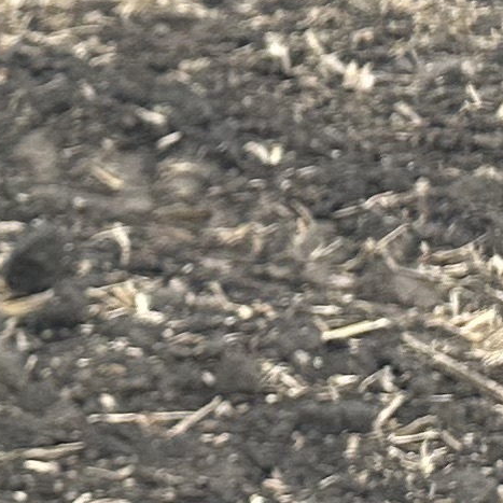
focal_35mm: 183
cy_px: 537
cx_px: -1410
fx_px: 3008
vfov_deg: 9.5
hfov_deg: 7.3
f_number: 1.78
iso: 80
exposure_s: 1/380
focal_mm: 6.86
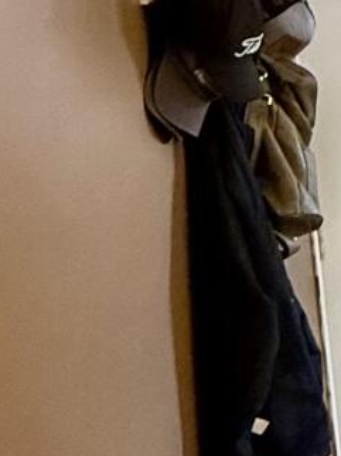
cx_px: 930
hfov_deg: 11.9
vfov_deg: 22.5
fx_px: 1144
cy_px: 282
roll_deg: +0.6
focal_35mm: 87
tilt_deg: -9.8
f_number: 2.2
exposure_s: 1/60
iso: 400
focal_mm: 2.22
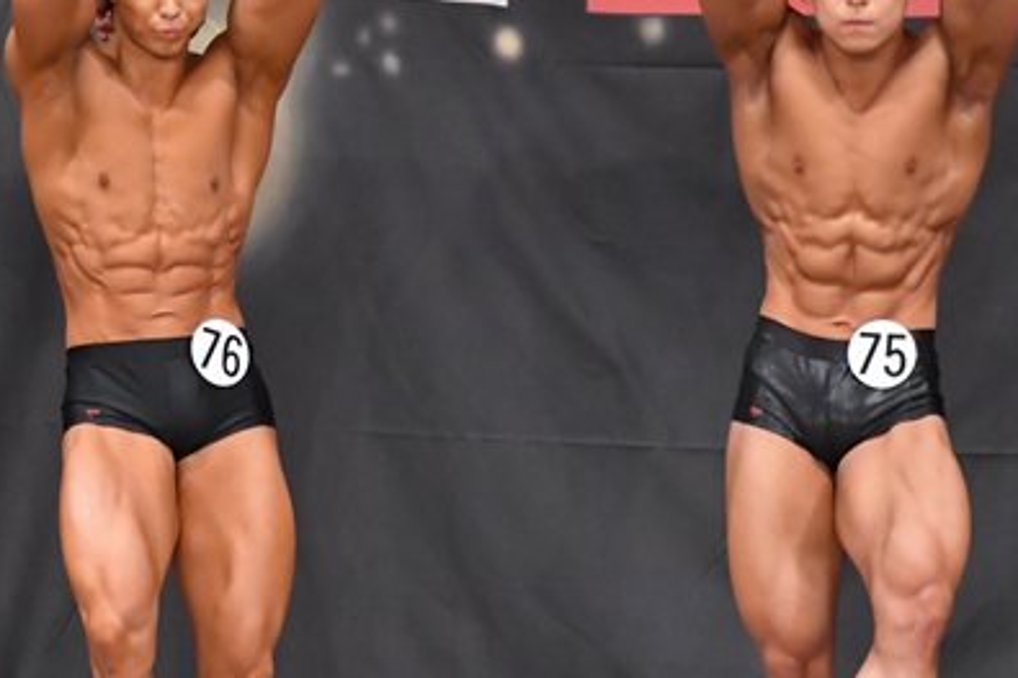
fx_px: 12465
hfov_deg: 4.7
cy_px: 415
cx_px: 140
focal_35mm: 441
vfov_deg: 3.1
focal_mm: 150
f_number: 5.6
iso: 6400
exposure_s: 1/400
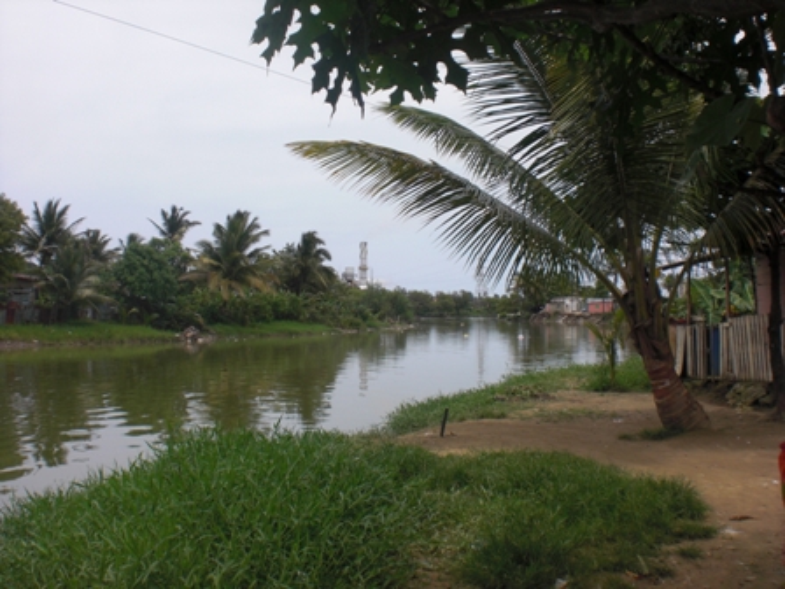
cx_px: 392
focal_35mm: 38
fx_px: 862
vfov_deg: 37.7
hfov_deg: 49.0
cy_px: 294
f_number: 5.6
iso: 64
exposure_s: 1/500
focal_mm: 6.3
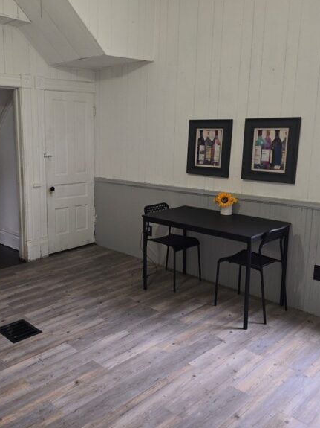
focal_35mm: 32
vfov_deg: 56.8
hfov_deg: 43.4
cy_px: 207
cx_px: 102
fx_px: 395
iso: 100
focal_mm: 6.3
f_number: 1.7
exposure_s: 1/40
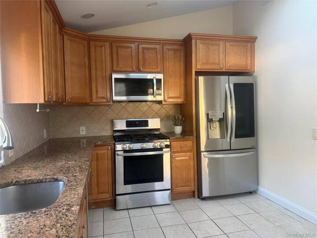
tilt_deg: -2.7
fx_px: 220
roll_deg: +1.1
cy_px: 119
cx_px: 158
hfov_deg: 71.6
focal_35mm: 24
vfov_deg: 56.8
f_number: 1.78
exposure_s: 1/60
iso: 320
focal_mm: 6.76
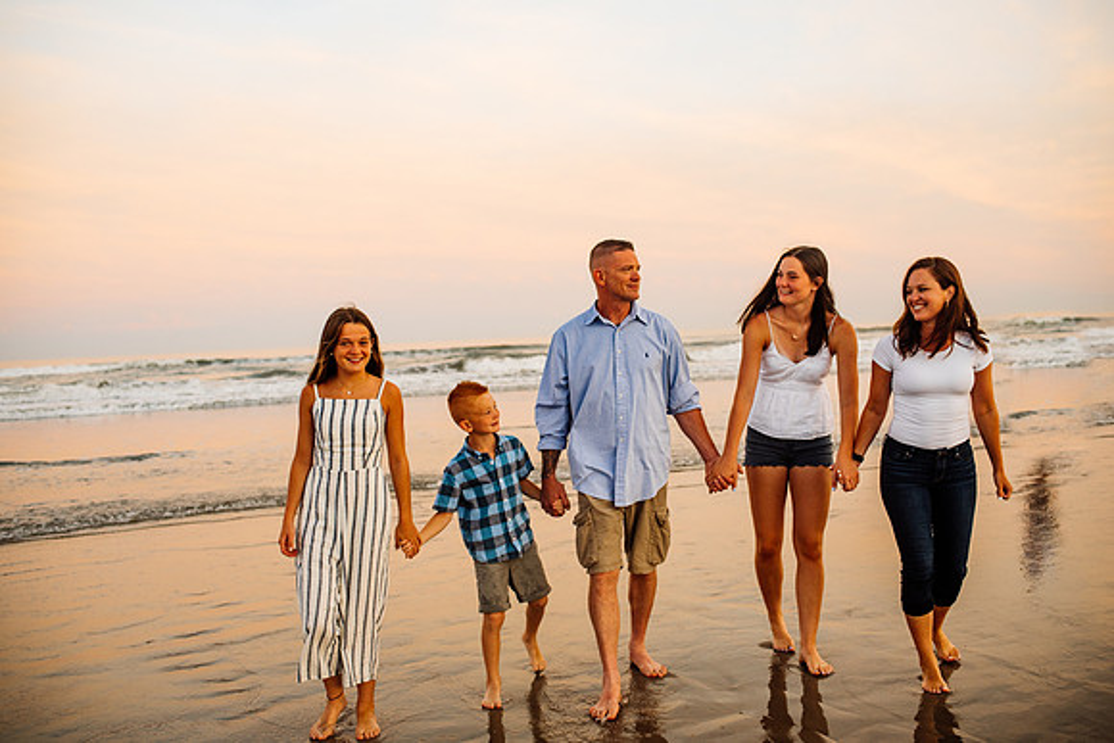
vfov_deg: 37.9
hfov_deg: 54.4
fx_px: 1083
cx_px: 557
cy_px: 372
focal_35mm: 35
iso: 320
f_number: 2.8
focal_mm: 35
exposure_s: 1/320
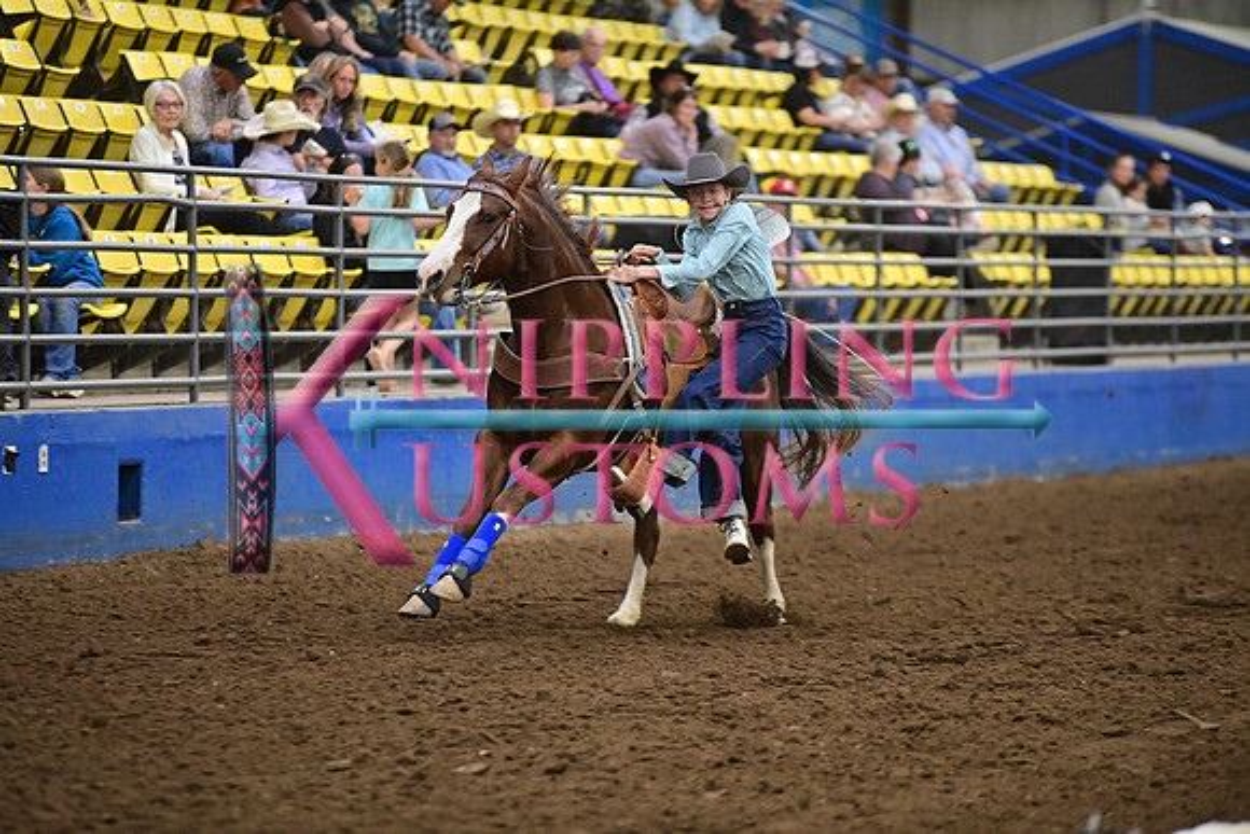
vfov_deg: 6.9
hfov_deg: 10.3
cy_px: 417
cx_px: 625
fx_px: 6946
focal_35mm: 200
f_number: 2.8
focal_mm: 200
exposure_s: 1/640
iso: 6400
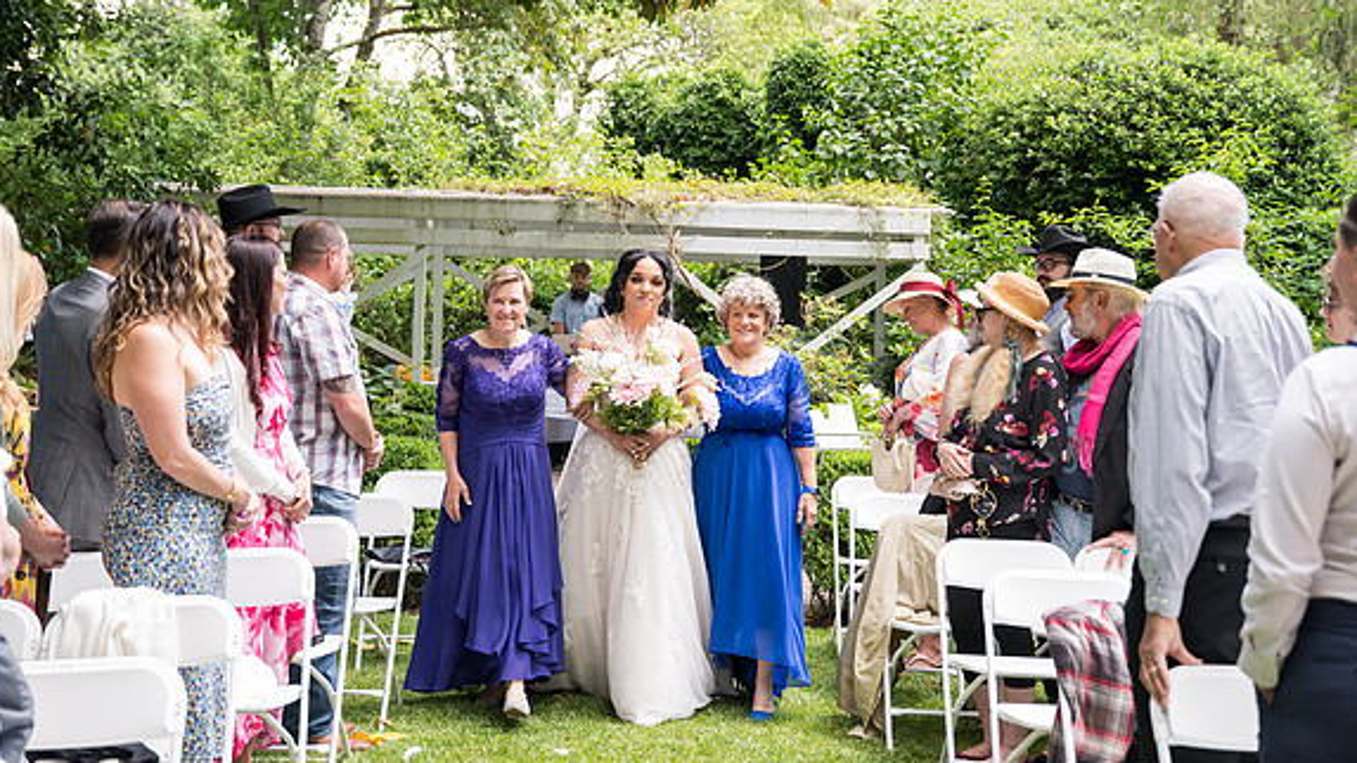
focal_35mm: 53
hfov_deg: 39.2
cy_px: 319
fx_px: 1907
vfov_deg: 22.6
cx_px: 673
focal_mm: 50
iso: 640
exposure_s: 1/400
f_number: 3.5
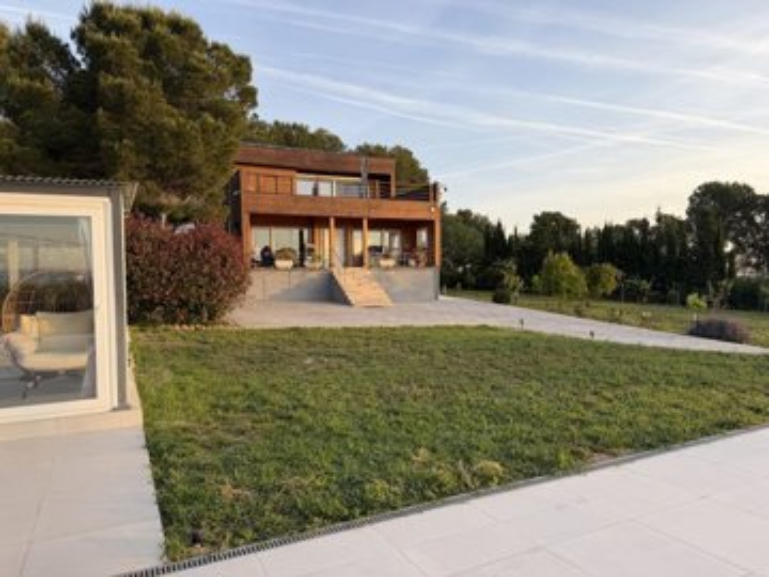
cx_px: 384
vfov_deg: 56.8
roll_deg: +0.0
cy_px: 288
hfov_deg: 71.6
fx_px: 533
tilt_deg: -0.5
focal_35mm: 24
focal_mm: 6.76
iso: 80
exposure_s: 1/858
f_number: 1.78
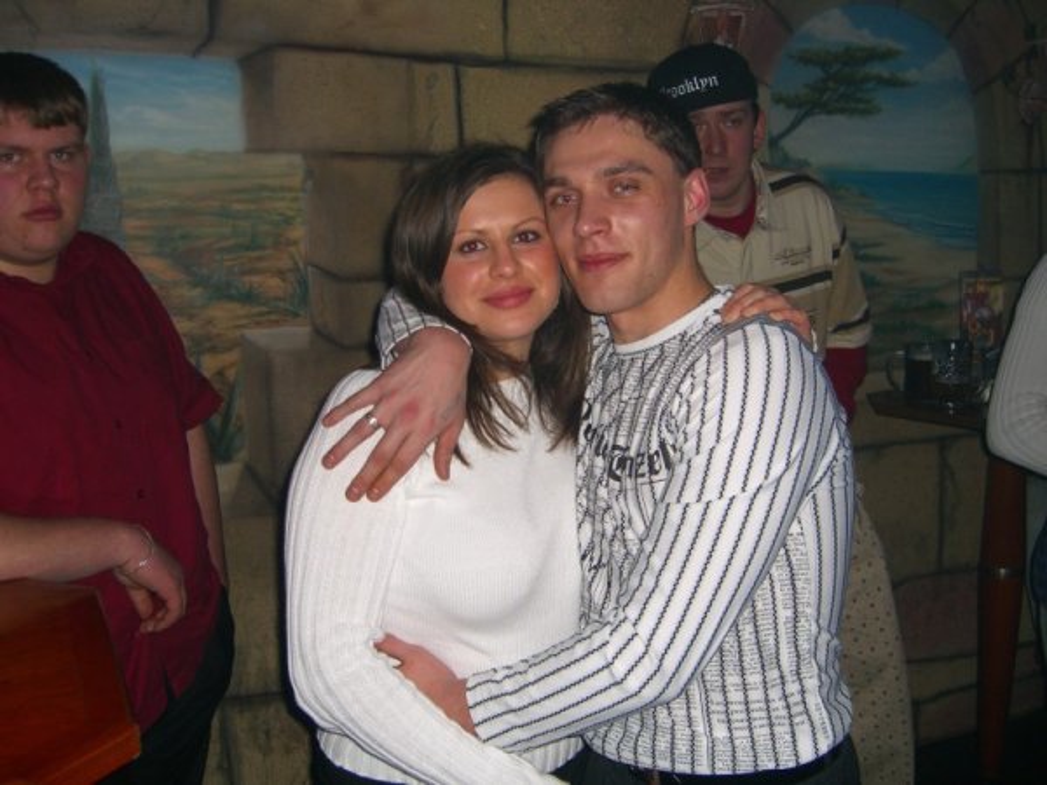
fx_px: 1149
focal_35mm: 38
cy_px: 392
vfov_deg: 37.7
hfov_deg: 49.0
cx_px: 524
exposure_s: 1/60
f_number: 2.8
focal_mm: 7.9
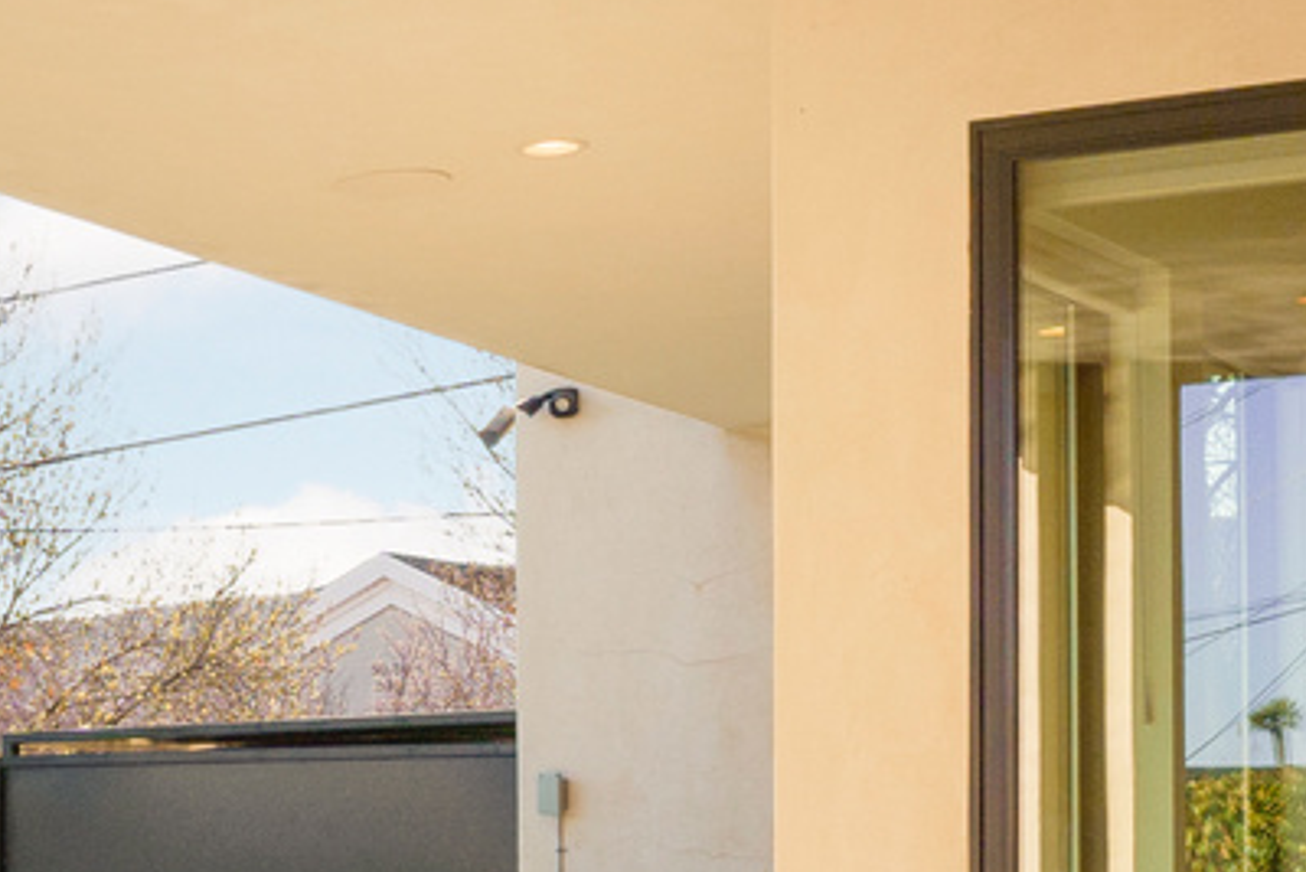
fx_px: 3157
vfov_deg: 15.3
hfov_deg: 21.3
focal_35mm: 87
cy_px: 949
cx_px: -359
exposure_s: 1/320
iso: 250
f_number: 9
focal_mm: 17
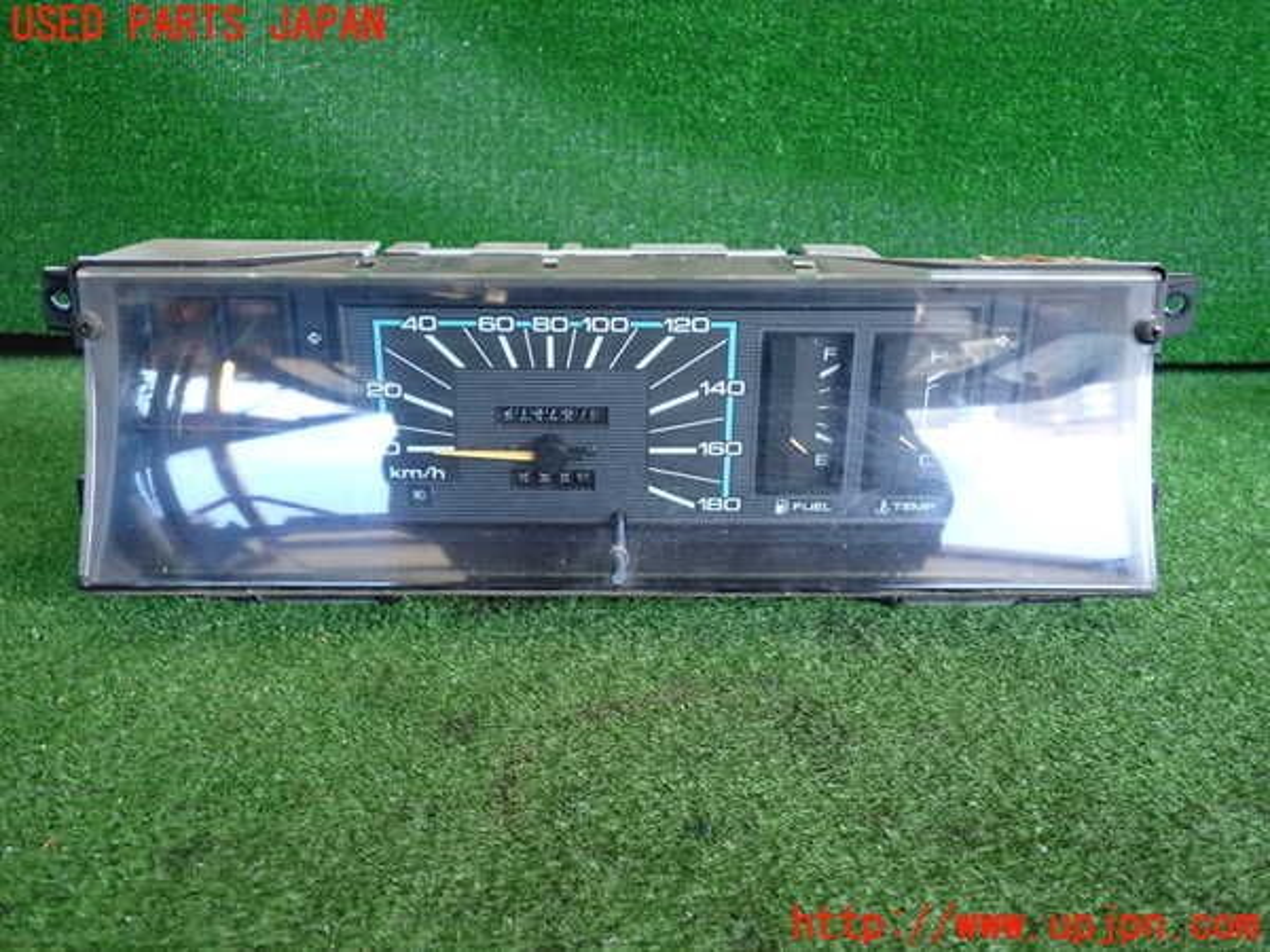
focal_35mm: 30
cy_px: 476
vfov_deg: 46.8
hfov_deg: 60.0
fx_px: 1101
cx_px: 635
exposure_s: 1/50
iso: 200
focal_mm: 5.4
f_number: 2.3
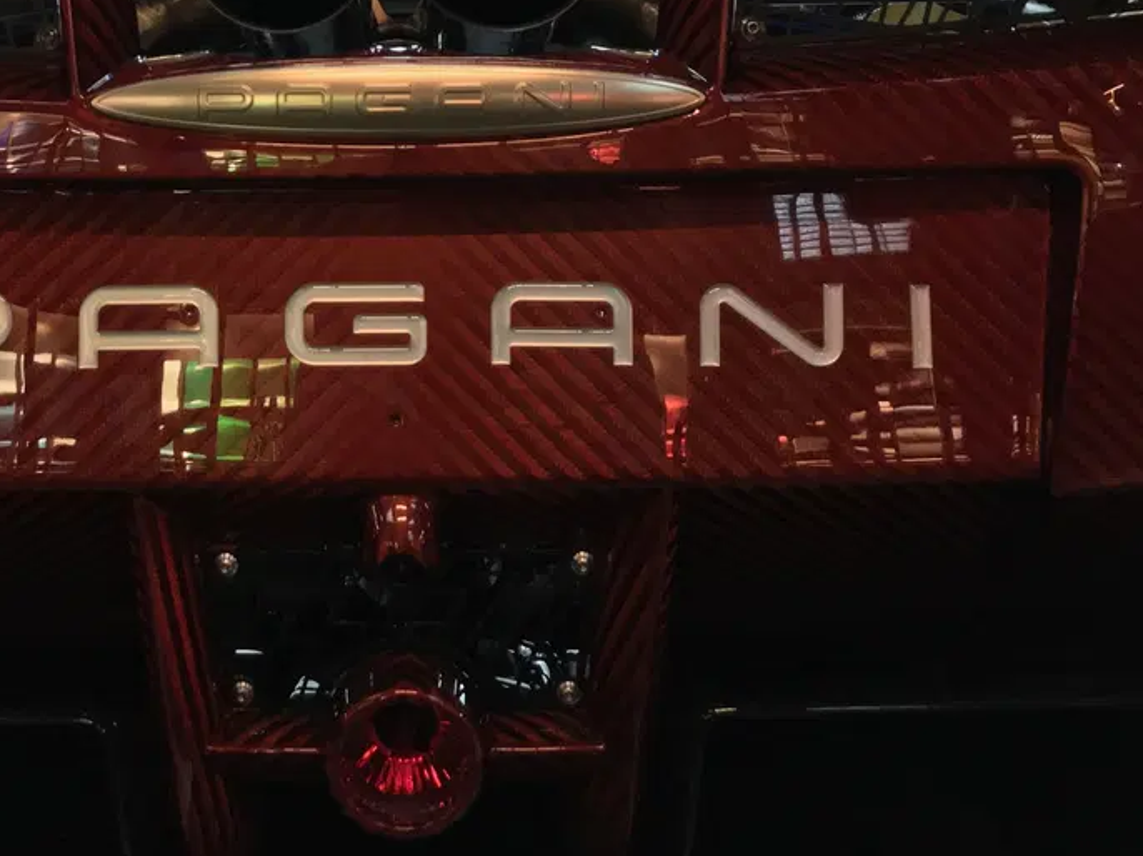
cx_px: 413
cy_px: 265
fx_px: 1617
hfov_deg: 38.6
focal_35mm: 49
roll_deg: +1.4
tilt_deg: -6.9
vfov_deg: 29.4
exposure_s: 1/20
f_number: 1.8
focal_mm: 3.99
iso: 200
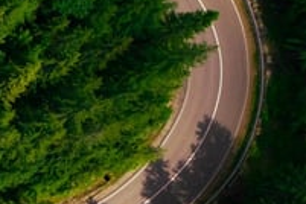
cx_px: -536
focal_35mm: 131
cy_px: 269
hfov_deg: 11.4
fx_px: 1113
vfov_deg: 10.2
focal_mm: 8.38
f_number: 2.8
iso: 100
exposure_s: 1/2000
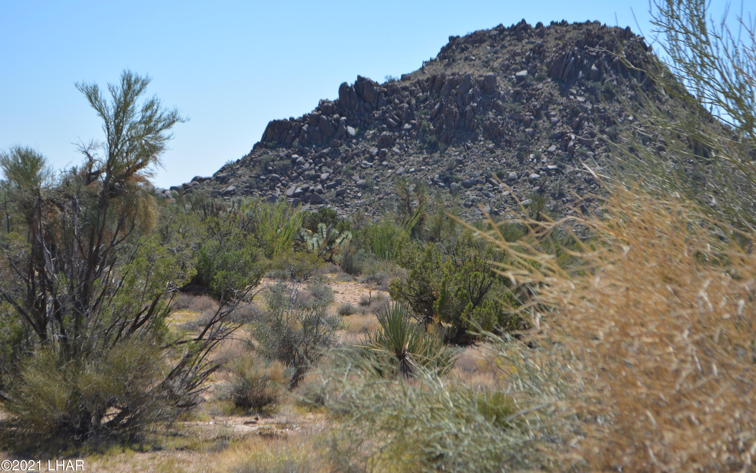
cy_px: 235
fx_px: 1741
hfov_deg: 24.5
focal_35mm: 85
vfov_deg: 15.5
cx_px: 379
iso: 400
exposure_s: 1/1600
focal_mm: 55
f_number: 6.3
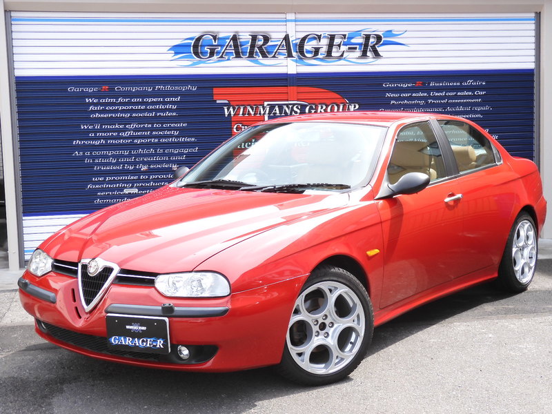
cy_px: 207
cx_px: 276
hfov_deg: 38.2
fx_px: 797
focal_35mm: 50
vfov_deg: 29.1
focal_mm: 8.9
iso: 100
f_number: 4
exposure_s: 1/160
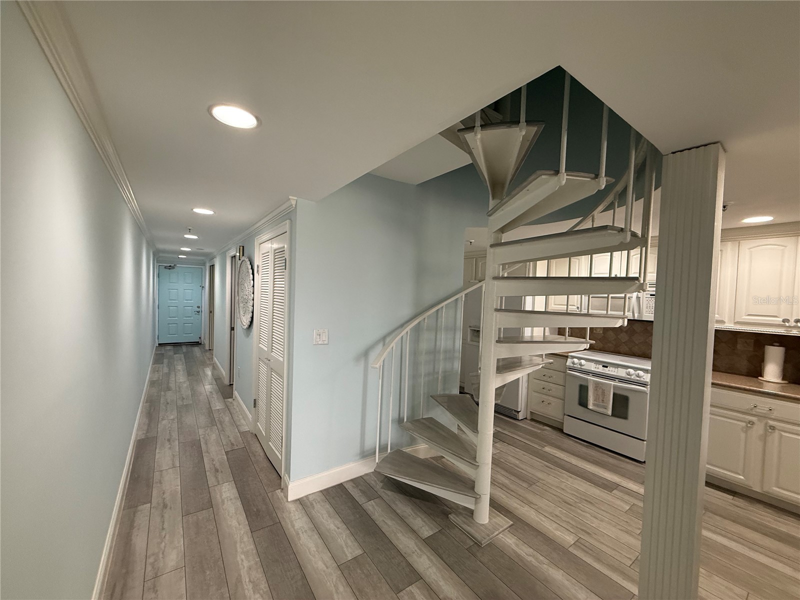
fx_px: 324
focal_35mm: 14
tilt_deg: -0.9
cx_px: 400
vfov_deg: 85.7
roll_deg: -1.6
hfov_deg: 102.1
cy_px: 300
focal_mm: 2.22
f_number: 2.2
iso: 320
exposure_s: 1/120
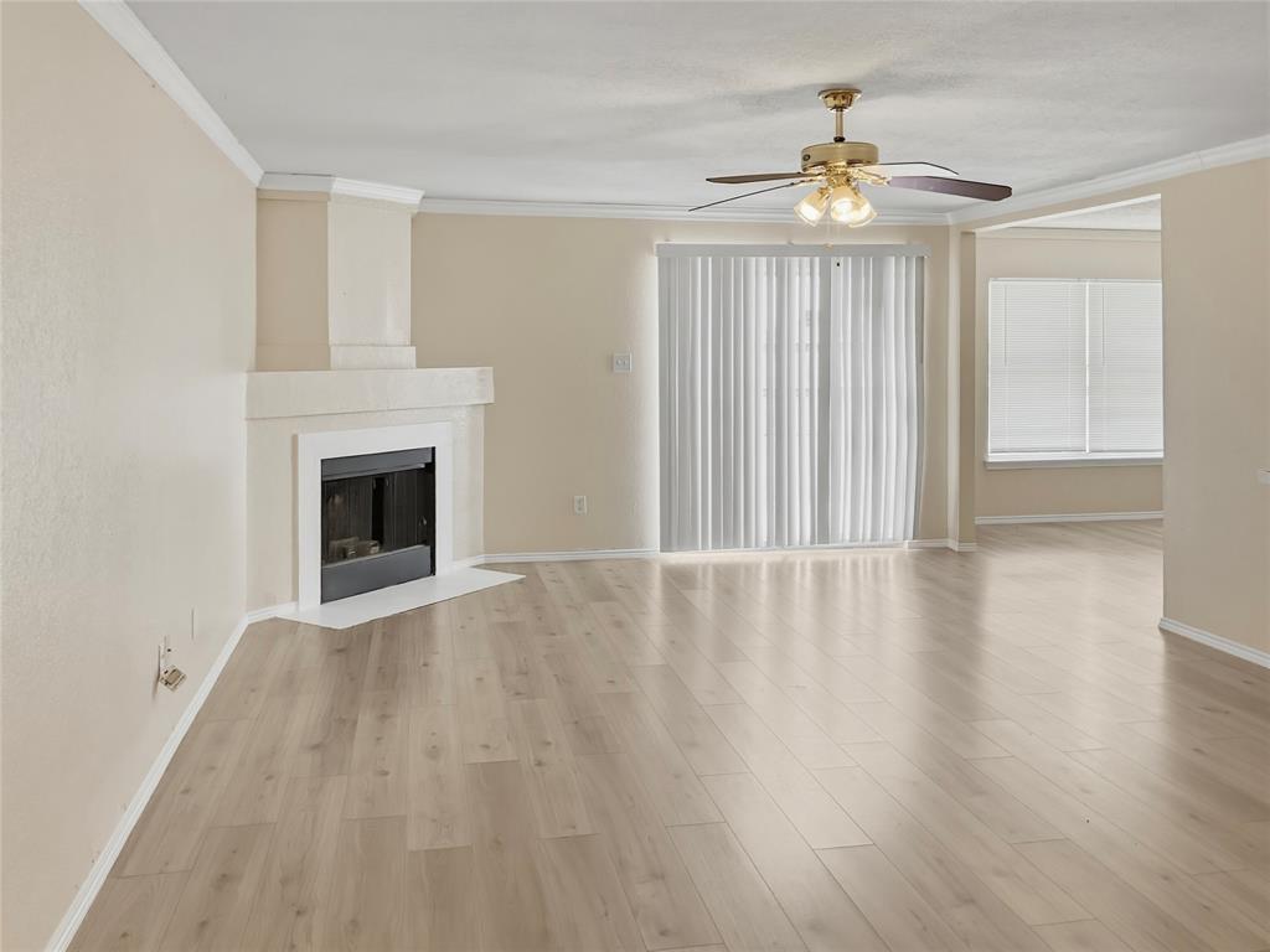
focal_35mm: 29
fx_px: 1064
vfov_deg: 48.2
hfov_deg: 61.7
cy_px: 476
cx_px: 635
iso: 50
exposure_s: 1/60
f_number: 1.8
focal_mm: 3
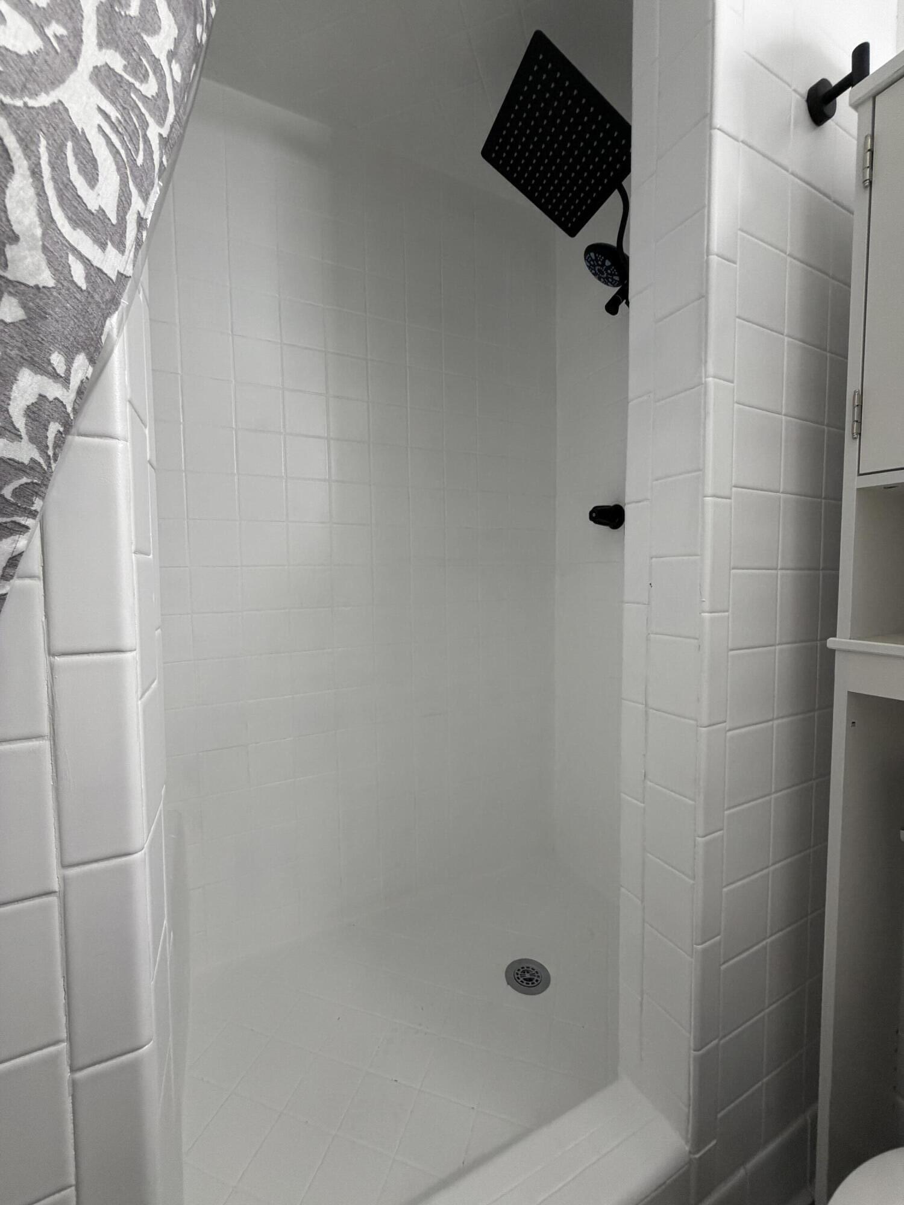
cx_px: 452
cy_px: 602
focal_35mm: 14
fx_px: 487
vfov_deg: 102.1
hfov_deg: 85.7
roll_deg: +0.3
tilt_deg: -2.9
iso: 320
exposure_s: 1/120
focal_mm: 2.22
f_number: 2.2
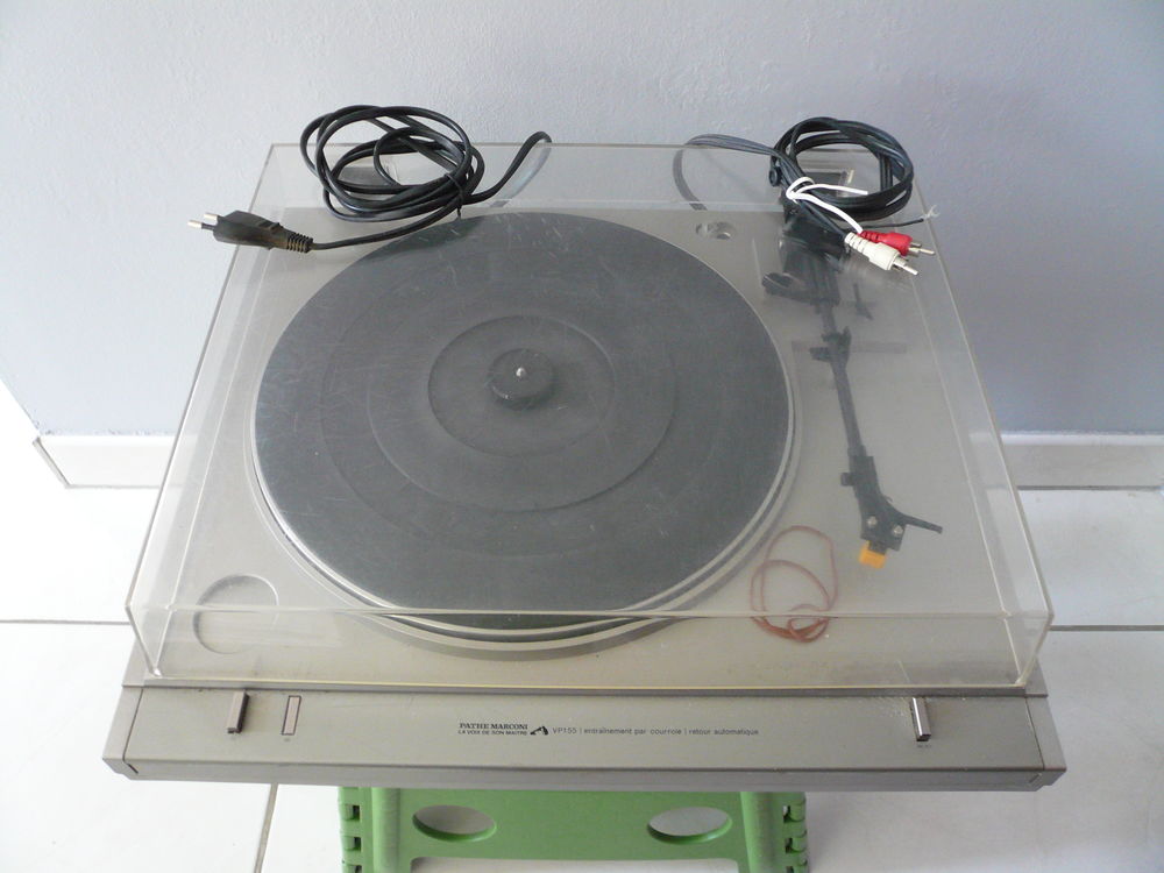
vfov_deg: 49.7
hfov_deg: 63.4
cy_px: 436
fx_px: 942
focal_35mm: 28
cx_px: 582
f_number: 2.8
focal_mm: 4.6
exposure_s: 1/15
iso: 200
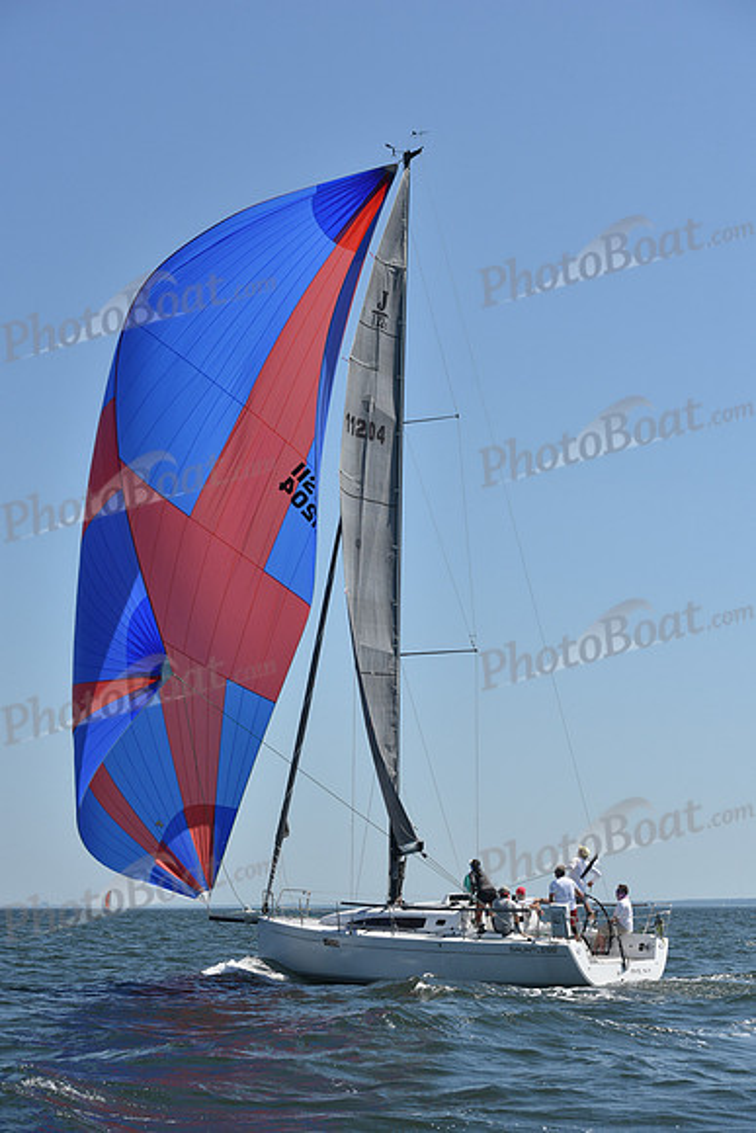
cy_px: 566
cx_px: 378
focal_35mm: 70
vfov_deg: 28.8
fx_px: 2204
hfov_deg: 19.5
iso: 250
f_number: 9
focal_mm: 70
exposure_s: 1/1250
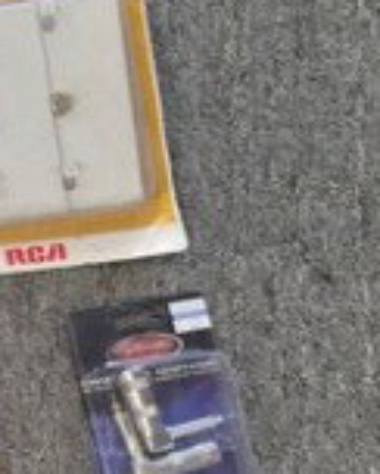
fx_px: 1263
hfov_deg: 13.0
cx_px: -526
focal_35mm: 90
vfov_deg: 21.2
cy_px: 256
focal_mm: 6.3
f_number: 1.7
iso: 800
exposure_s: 1/120
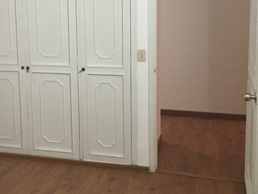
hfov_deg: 41.1
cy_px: 54
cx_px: 105
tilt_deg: -3.6
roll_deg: +1.9
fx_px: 343
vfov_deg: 31.1
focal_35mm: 46
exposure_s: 1/30
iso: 250
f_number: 2.2
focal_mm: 4.15
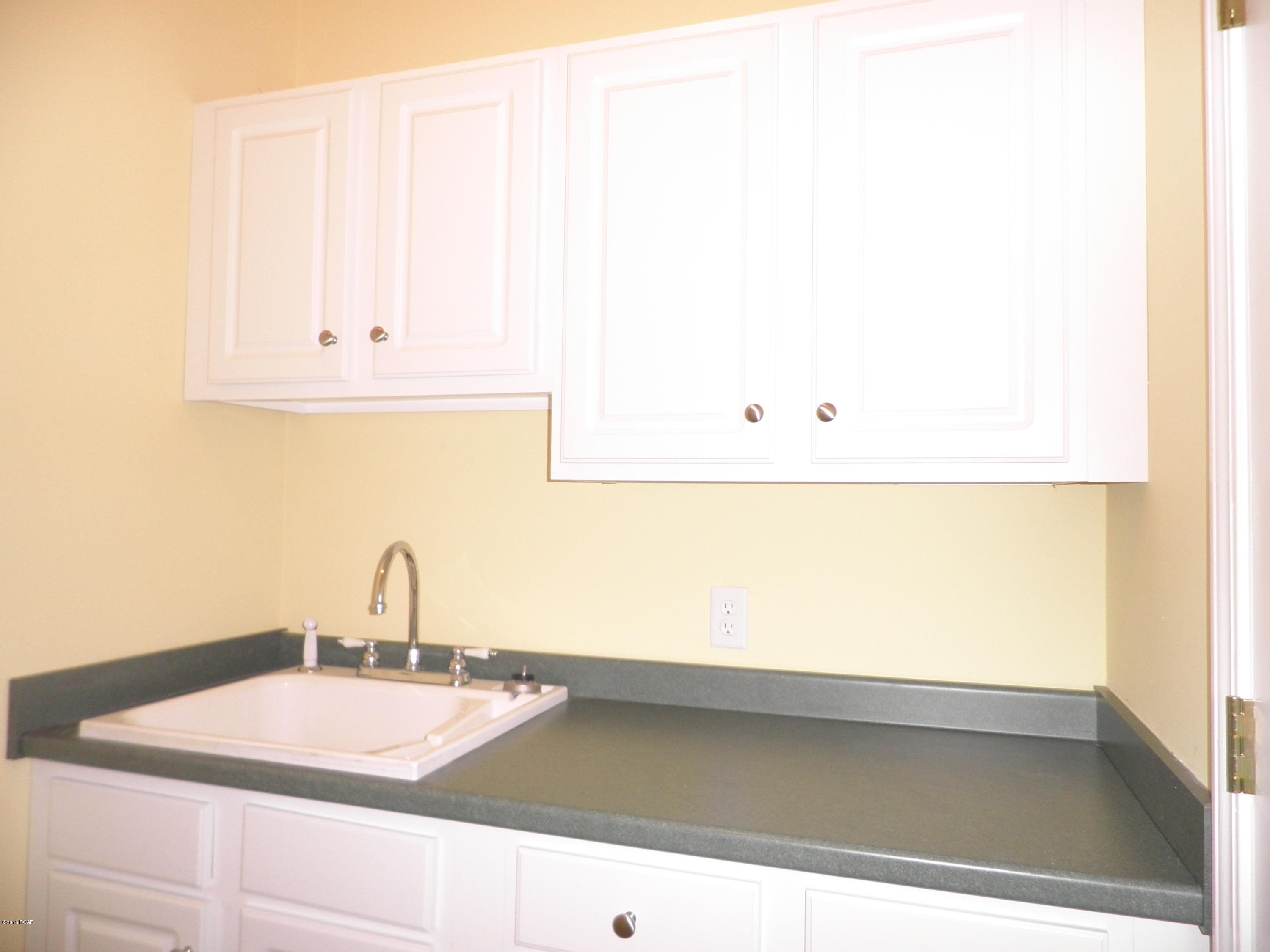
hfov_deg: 71.6
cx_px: 635
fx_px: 881
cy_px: 476
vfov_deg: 56.8
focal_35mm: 24
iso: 160
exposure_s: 1/30
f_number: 3.3
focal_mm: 4.3
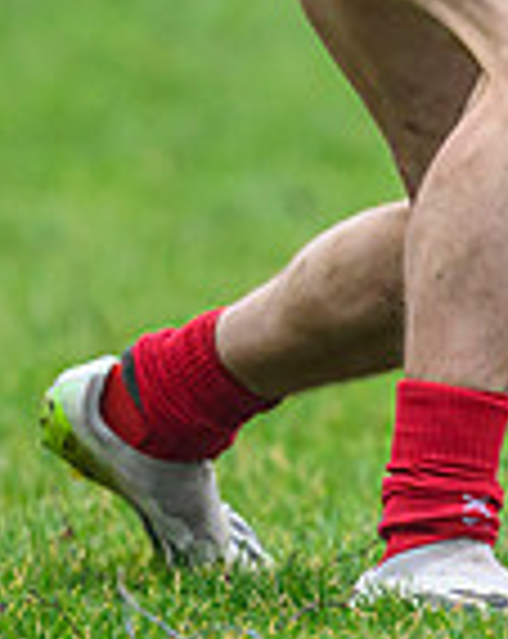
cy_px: -98
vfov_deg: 1.0
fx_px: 36672
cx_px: 1219
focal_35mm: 1945
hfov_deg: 0.8
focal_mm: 400
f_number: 3.5
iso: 2500
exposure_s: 1/1250
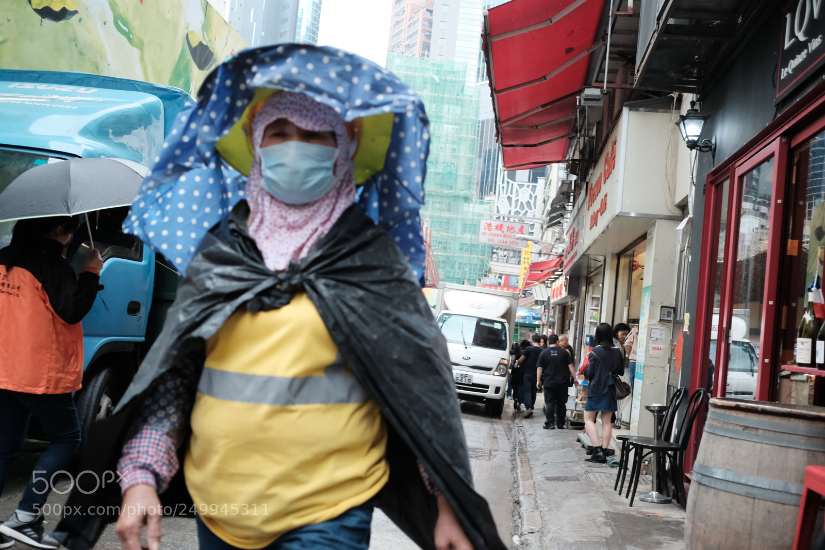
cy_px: 275
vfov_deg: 37.9
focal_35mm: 35
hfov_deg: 54.4
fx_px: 802
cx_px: 412
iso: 3200
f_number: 2.8
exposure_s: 1/1000
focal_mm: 23
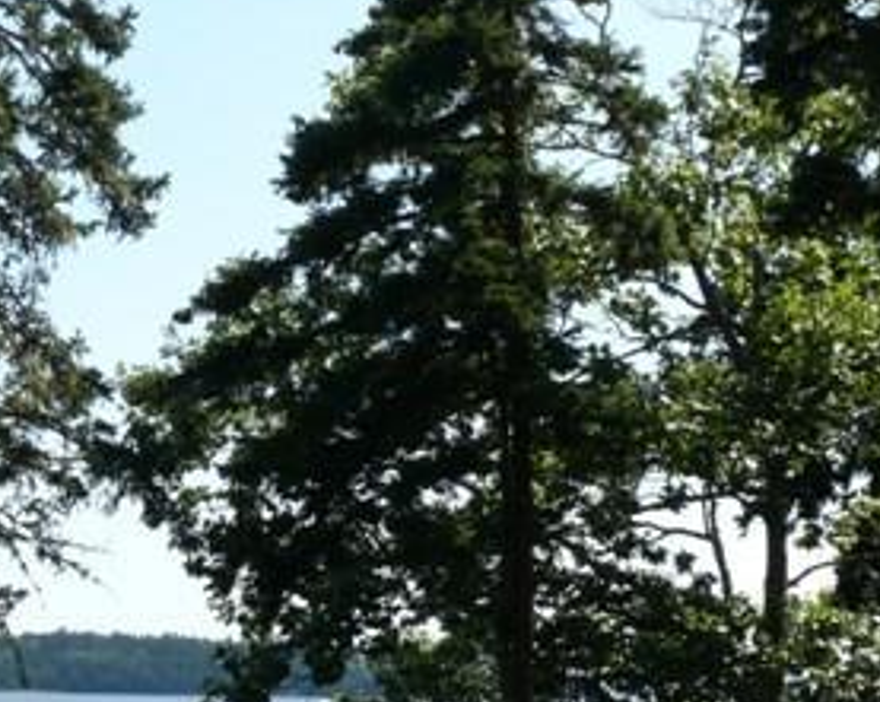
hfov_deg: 24.1
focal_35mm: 79
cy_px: 461
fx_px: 2055
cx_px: 585
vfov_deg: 19.3
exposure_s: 1/320
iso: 100
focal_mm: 7.4
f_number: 5.6
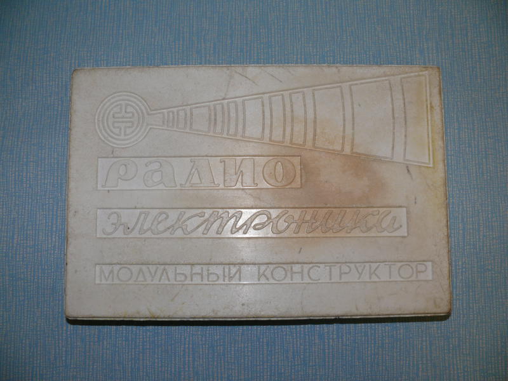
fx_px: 514
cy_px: 190
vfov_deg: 40.7
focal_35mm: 35
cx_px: 254
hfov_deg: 52.6
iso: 100
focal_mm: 7.4
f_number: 2.8
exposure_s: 1/30
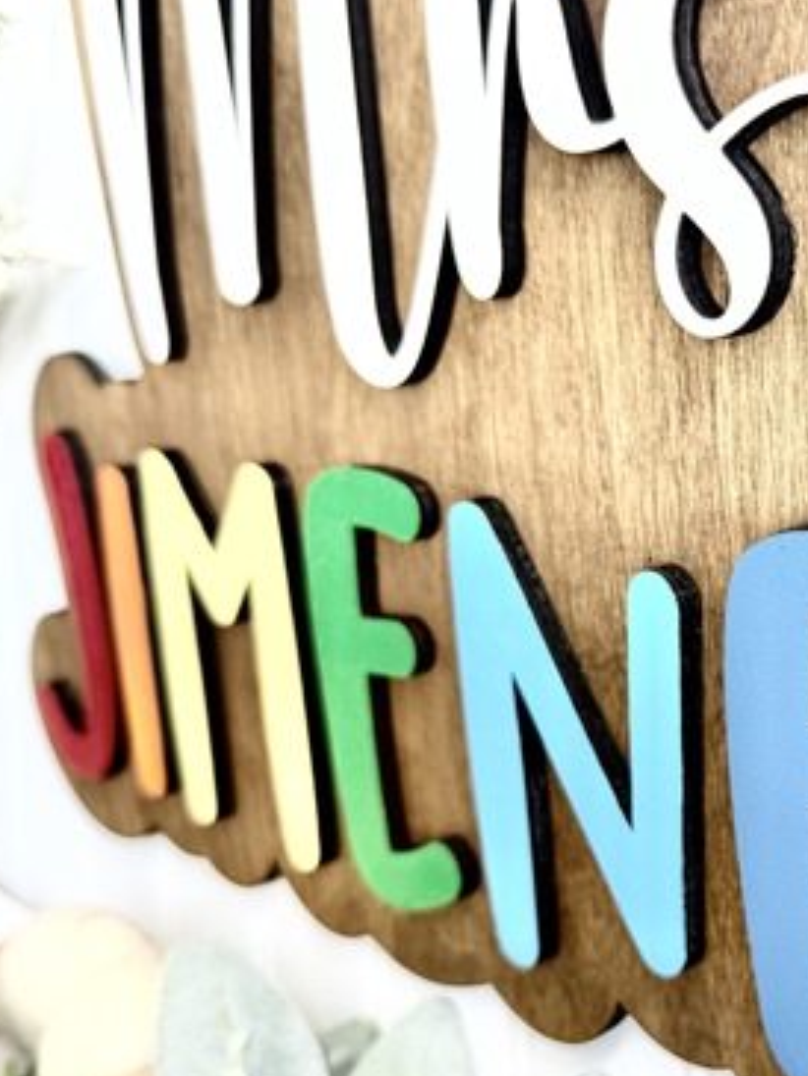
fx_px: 1431
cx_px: 753
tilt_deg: -12.2
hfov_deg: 30.0
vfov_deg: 41.1
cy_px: 619
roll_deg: +1.9
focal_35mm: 46
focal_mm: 6.76
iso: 64
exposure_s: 1/289
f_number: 1.78
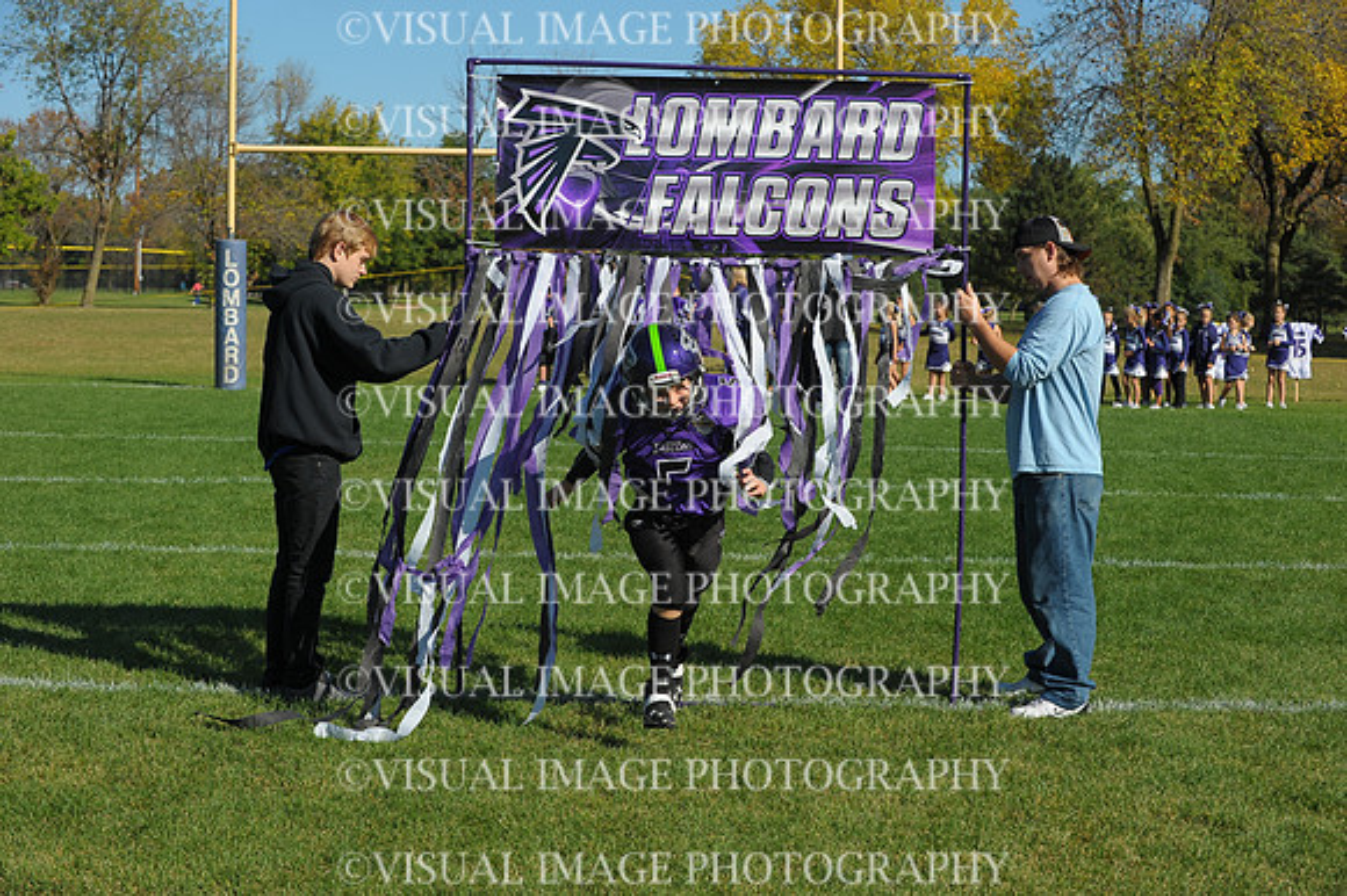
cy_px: 448
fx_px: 2618
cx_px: 674
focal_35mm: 70
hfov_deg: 28.9
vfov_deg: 19.4
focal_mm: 70
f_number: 6.3
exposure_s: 1/1000
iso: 200
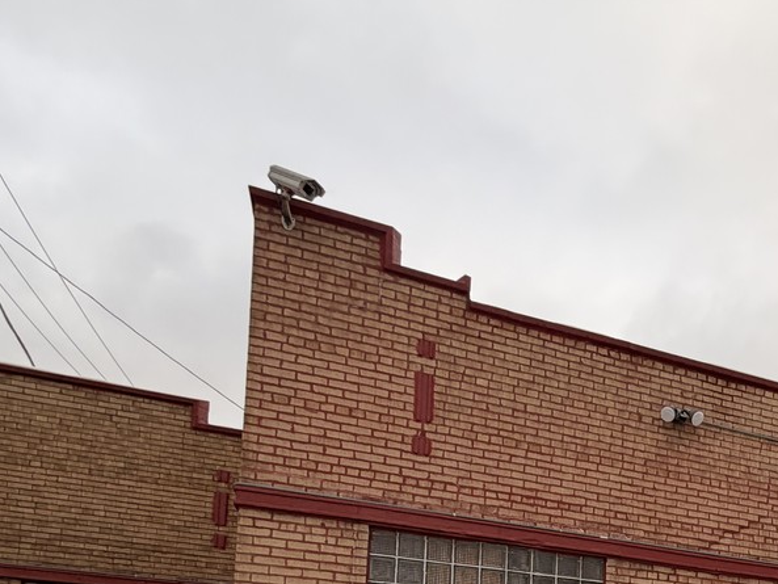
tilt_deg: +6.3
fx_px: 764
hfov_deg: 48.2
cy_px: 702
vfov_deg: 33.8
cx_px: 703
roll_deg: +0.0
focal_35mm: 34
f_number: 2.2
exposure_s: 1/163
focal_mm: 2.22
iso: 40
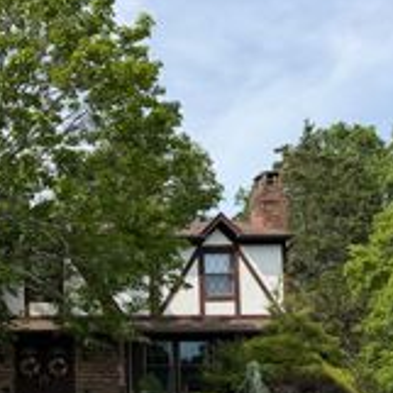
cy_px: 341
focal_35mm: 66
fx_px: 848
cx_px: -83
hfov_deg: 23.7
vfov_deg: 25.4
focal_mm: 6.76
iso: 80
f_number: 1.78
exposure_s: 1/2801
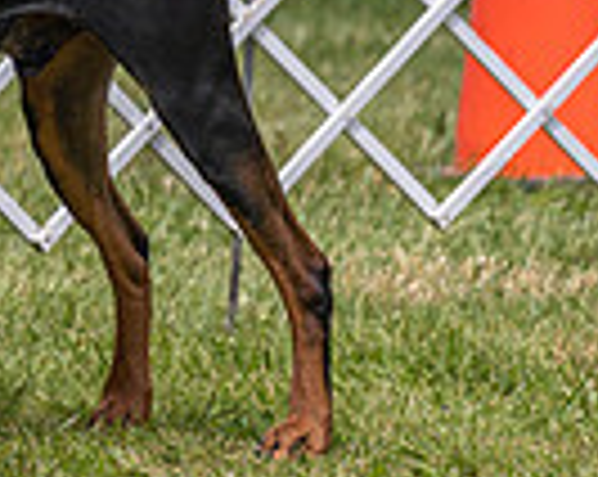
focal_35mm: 877
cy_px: -315
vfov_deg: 1.8
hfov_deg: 2.2
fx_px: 15499
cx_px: -326
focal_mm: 184
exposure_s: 1/1250
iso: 100
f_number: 4.5
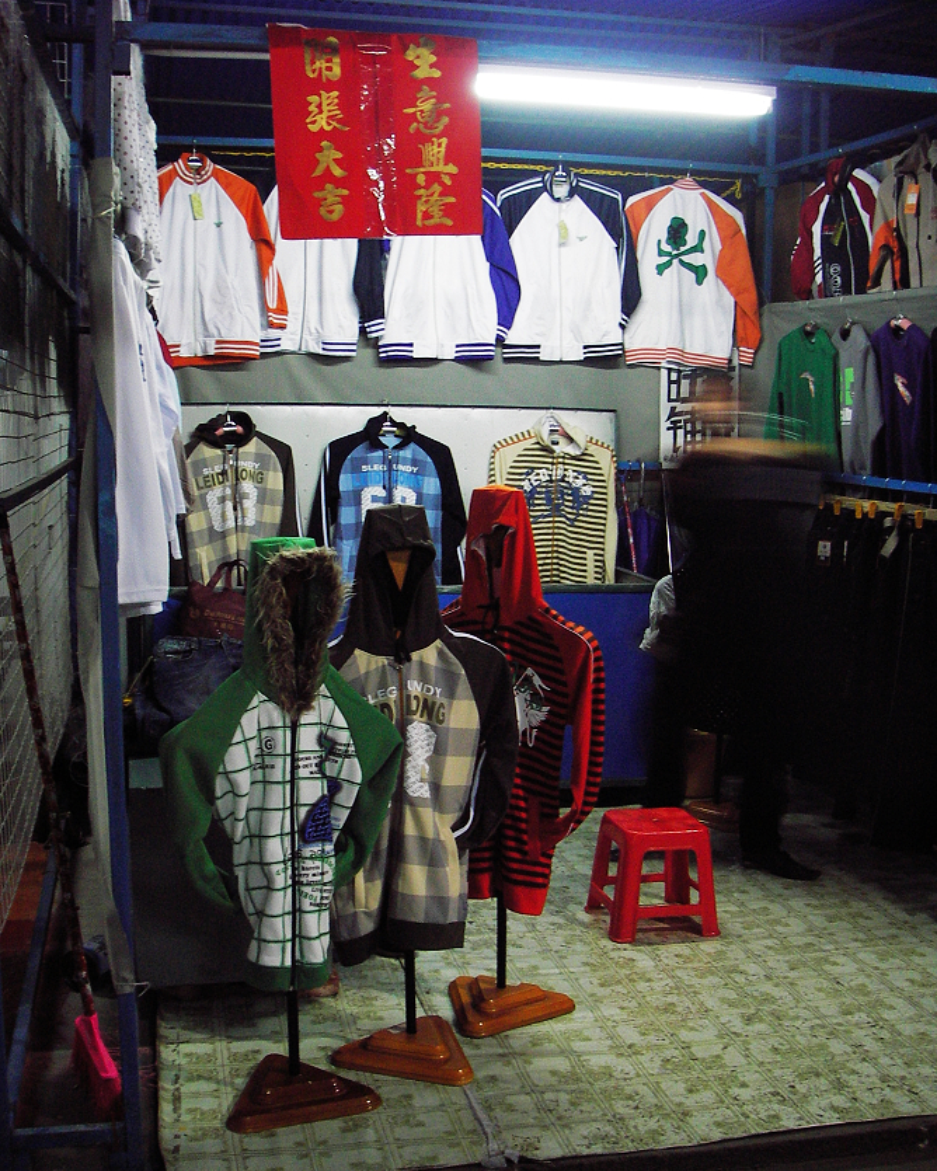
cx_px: 469
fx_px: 1387
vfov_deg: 45.8
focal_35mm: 40
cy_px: 617
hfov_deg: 37.3
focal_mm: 6.3
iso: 125
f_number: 3.3
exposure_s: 1/4
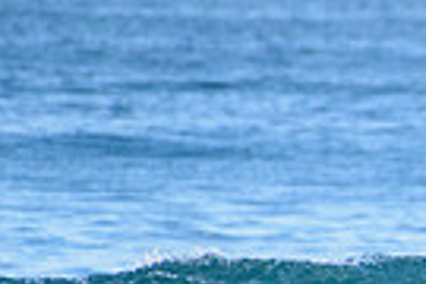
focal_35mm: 2633
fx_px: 31155
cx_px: 1035
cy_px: 373
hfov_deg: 0.8
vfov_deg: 0.5
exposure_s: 1/2000
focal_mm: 500
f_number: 5.6
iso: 560
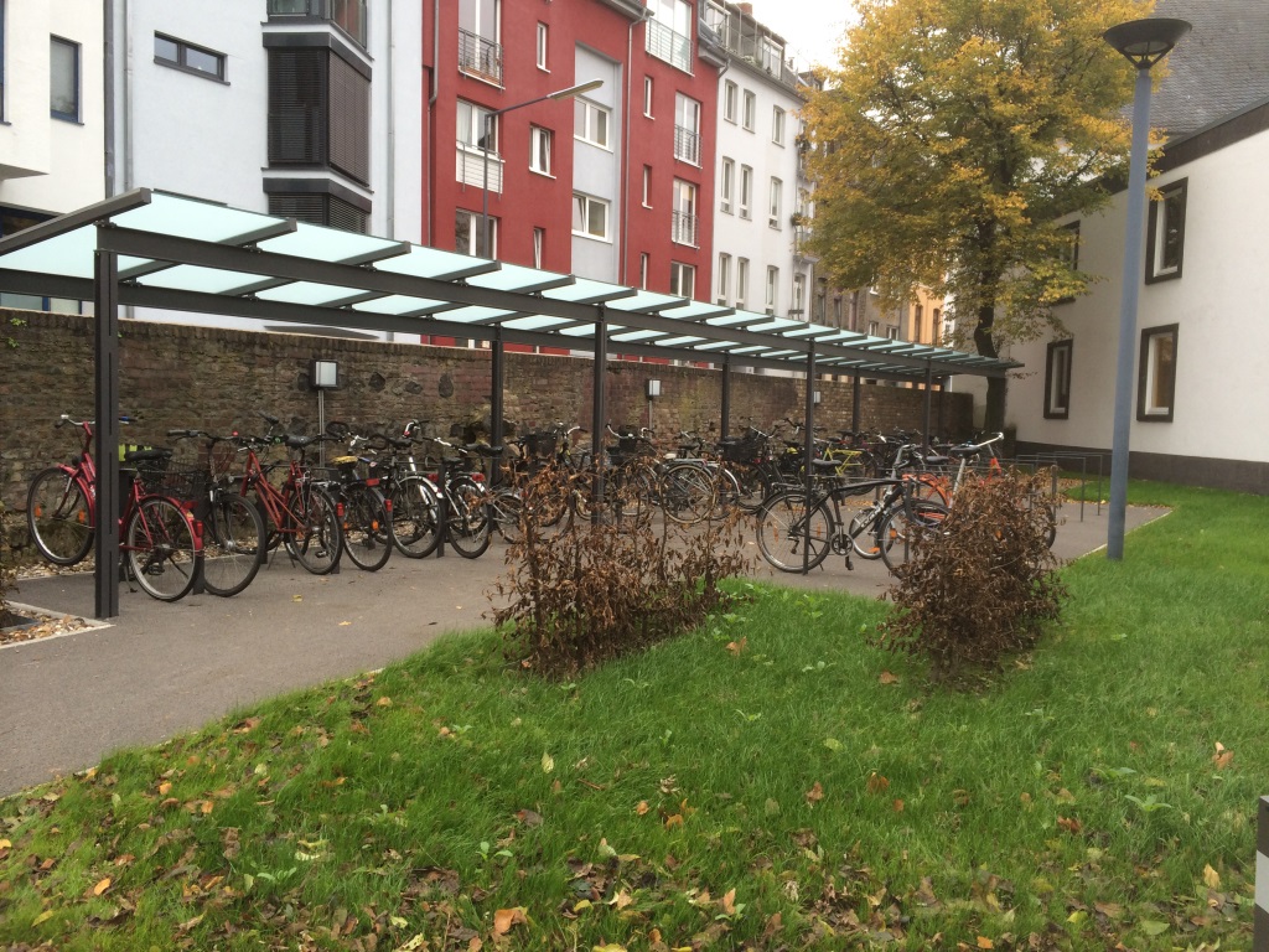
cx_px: 634
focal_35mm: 30
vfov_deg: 46.8
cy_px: 476
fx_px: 1100
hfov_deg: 60.0
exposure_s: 1/148
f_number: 2.2
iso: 32
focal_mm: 4.12
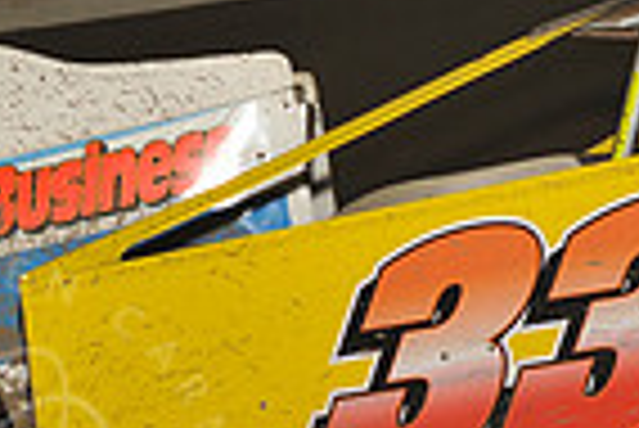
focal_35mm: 375
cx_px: -27
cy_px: 113
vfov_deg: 3.7
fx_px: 6663
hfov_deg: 5.5
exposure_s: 1/320
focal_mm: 92
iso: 800
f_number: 6.3
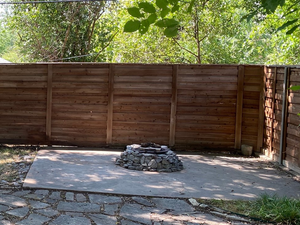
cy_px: 115
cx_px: -17
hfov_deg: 31.6
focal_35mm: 55
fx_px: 477
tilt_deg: -6.3
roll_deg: -0.8
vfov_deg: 26.6
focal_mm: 4.25
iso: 32
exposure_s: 1/137
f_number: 1.8
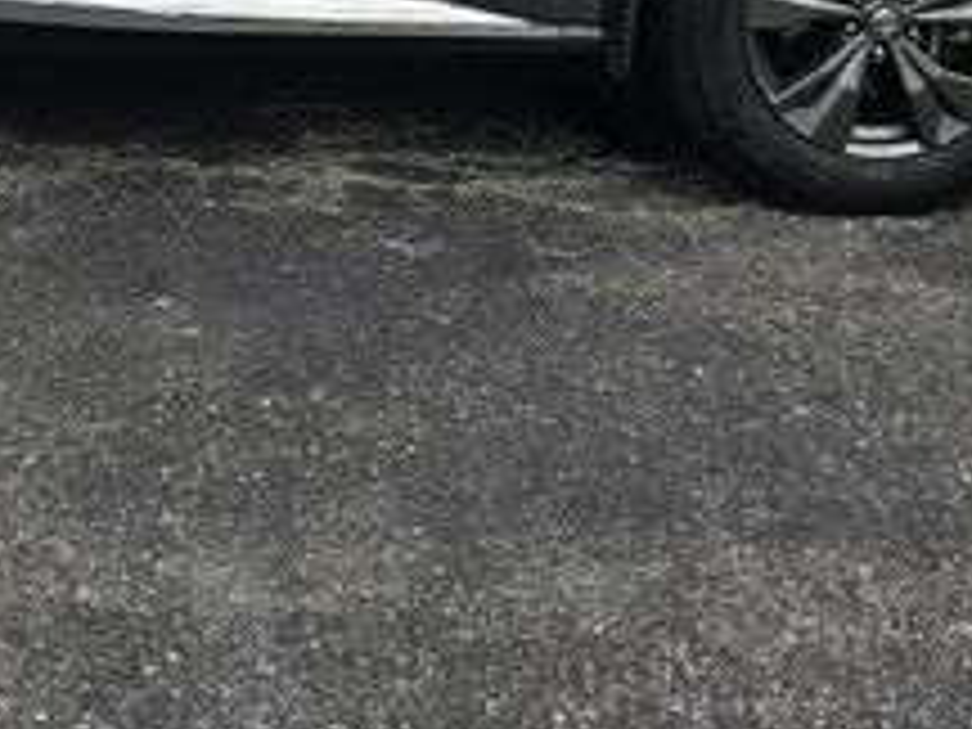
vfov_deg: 19.2
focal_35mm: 68
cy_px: -324
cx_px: 90
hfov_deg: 27.5
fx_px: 1909
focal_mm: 6.3
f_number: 1.7
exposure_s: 1/779
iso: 10
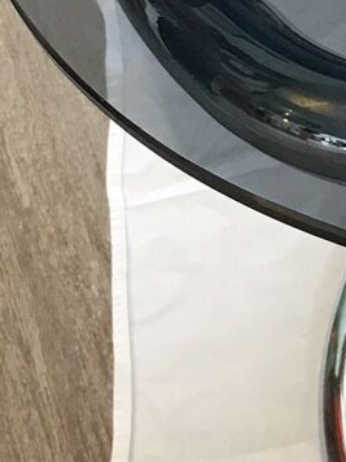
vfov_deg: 12.0
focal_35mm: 164
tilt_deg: -43.6
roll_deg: +7.5
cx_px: 807
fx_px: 2186
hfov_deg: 8.4
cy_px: 180
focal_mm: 4.15
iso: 40
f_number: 2.2
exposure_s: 1/17
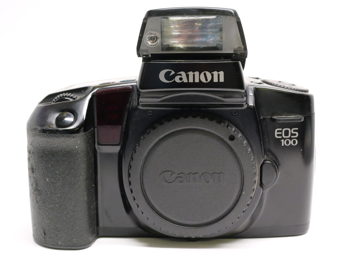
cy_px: 134
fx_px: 619
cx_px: 178
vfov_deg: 24.4
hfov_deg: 32.2
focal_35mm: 60
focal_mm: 30
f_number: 7.1
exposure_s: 1/60
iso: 3200
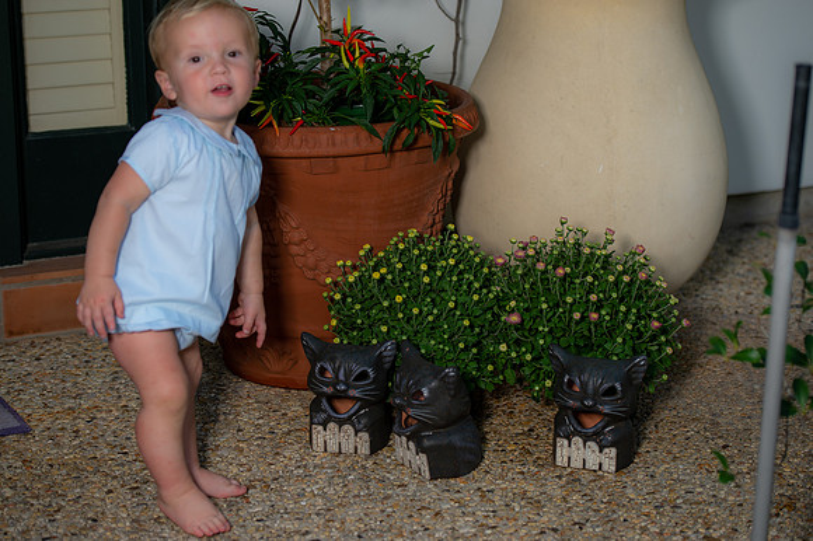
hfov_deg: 23.7
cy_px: 270
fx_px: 1941
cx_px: 406
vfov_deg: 15.9
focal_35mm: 86
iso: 50
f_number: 3.5
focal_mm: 86
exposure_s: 1/250
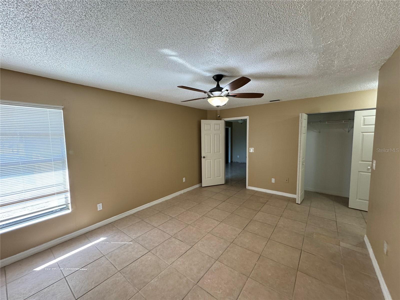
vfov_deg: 85.7
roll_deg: +2.4
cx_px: 200
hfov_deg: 102.1
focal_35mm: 14
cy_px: 150
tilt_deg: -3.1
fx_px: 162
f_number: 2.2
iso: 200
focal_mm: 2.22
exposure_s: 1/60
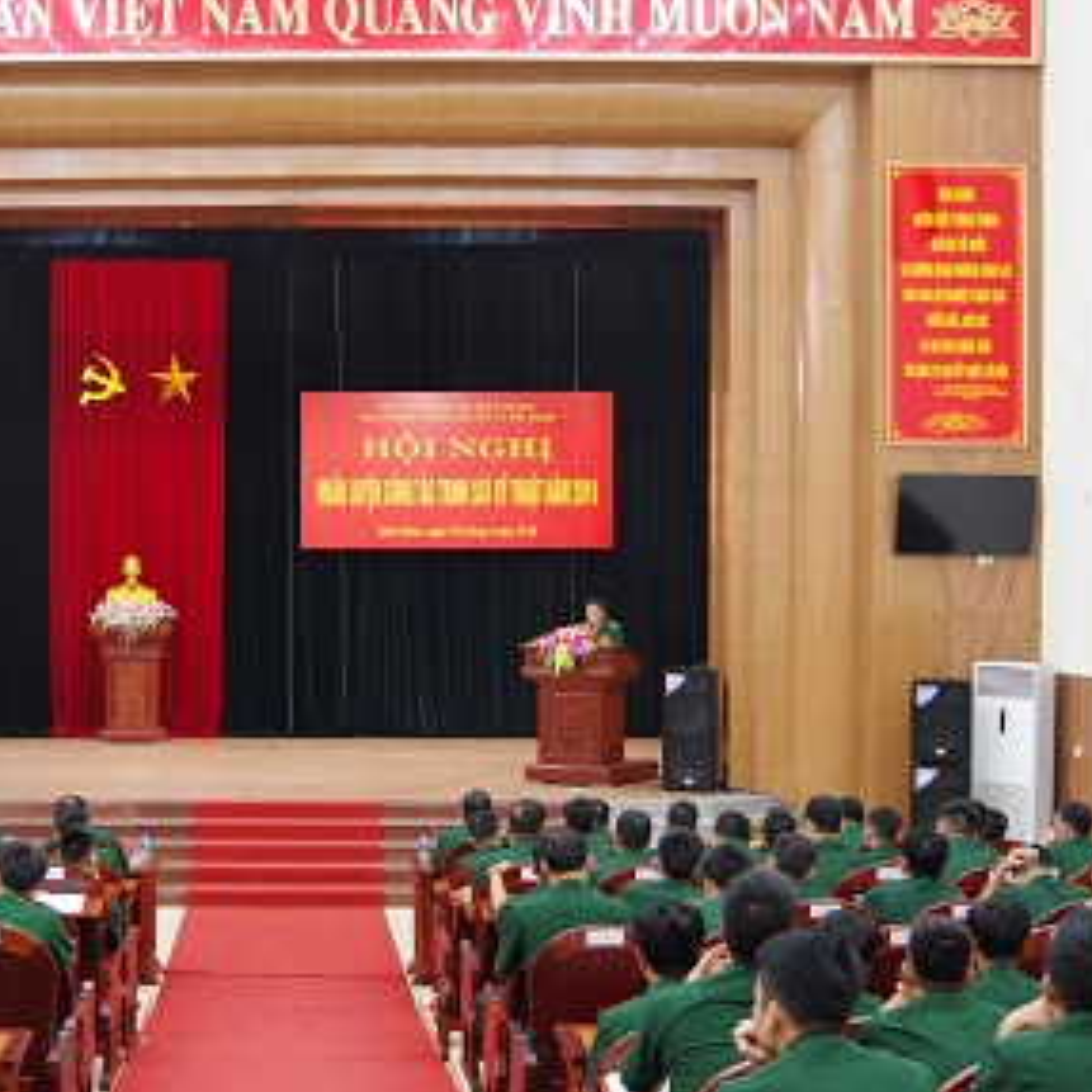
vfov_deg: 31.0
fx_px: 1963
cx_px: 278
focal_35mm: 55
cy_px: 666
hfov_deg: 30.6
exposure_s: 1/60
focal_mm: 21
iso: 1600
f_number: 4
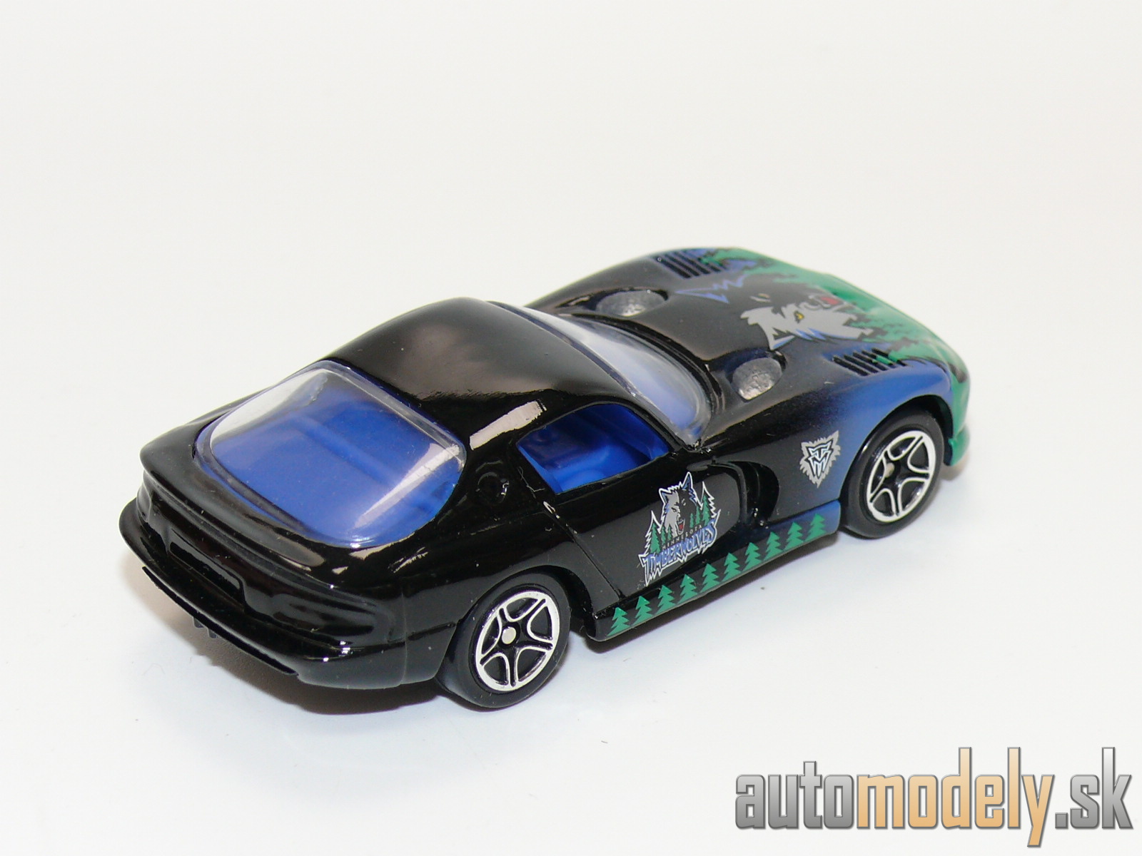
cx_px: 571
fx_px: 3365
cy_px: 428
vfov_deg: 14.5
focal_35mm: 102
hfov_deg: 19.3
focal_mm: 13.3
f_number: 4
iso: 100
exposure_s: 1/30
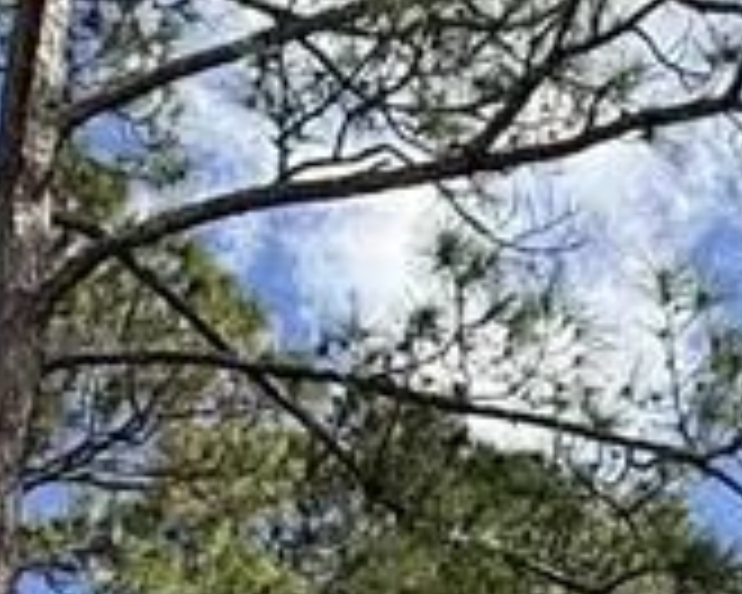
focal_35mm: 85
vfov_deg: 15.5
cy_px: 1073
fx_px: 1867
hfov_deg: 22.5
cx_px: 328
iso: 64
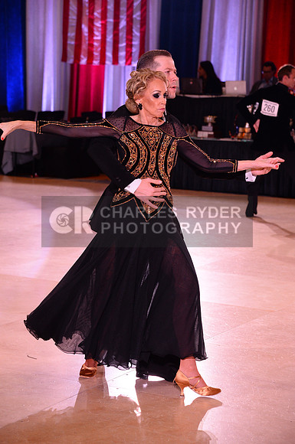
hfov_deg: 13.9
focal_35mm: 98
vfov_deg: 20.8
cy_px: 222
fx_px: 1208
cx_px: 148
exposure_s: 1/250
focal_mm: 98
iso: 2500
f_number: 6.3
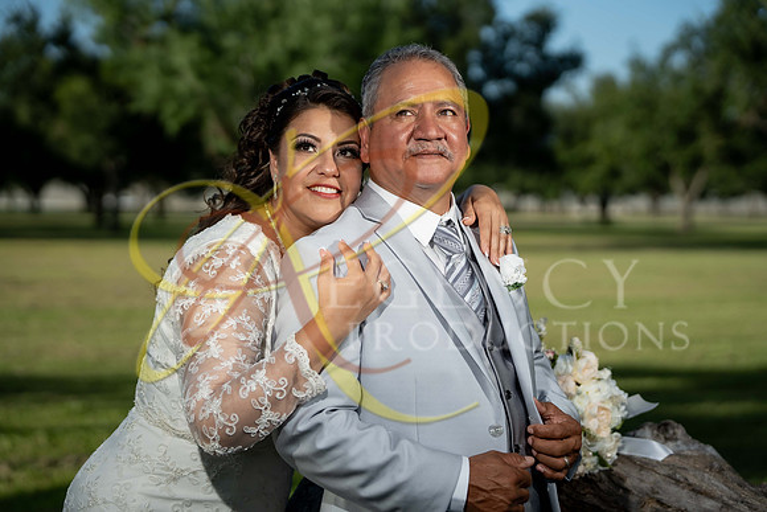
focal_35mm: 69
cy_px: 256
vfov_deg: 19.7
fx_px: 1470
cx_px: 384
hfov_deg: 29.2
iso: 200
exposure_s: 1/4000
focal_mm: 69
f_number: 2.5
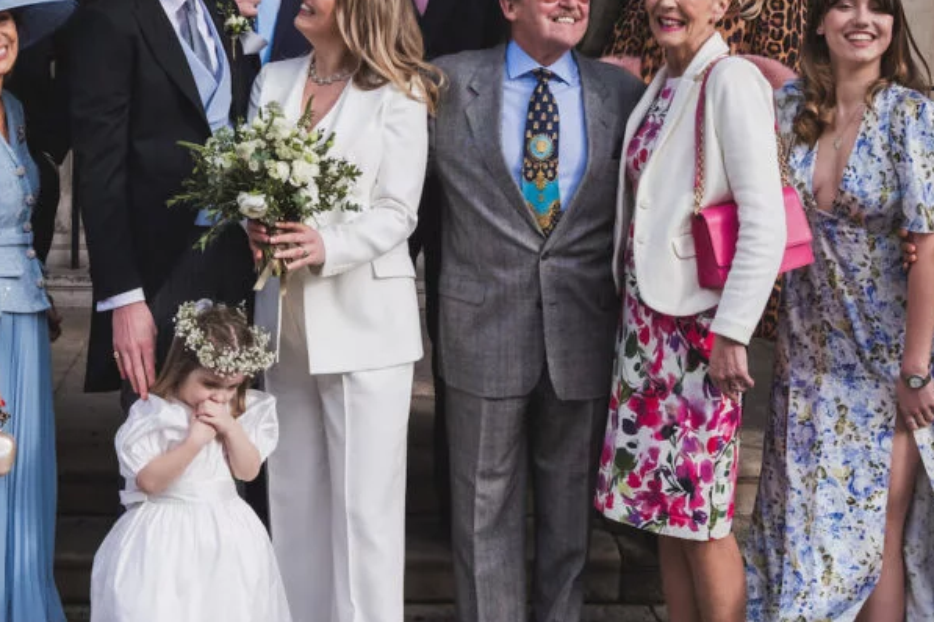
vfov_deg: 20.3
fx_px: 1712
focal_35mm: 66
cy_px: 84
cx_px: 319
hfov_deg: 30.3
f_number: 5.6
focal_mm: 18
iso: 125
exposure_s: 1/280
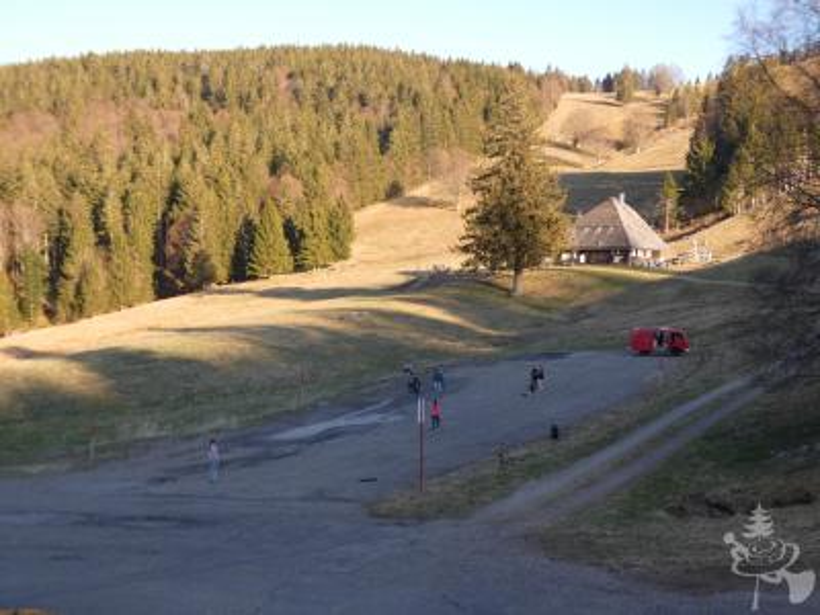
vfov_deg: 30.3
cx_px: 410
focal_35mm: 48
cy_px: 308
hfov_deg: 39.7
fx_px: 1137
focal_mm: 8.6
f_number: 3.8
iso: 80
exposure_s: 1/125
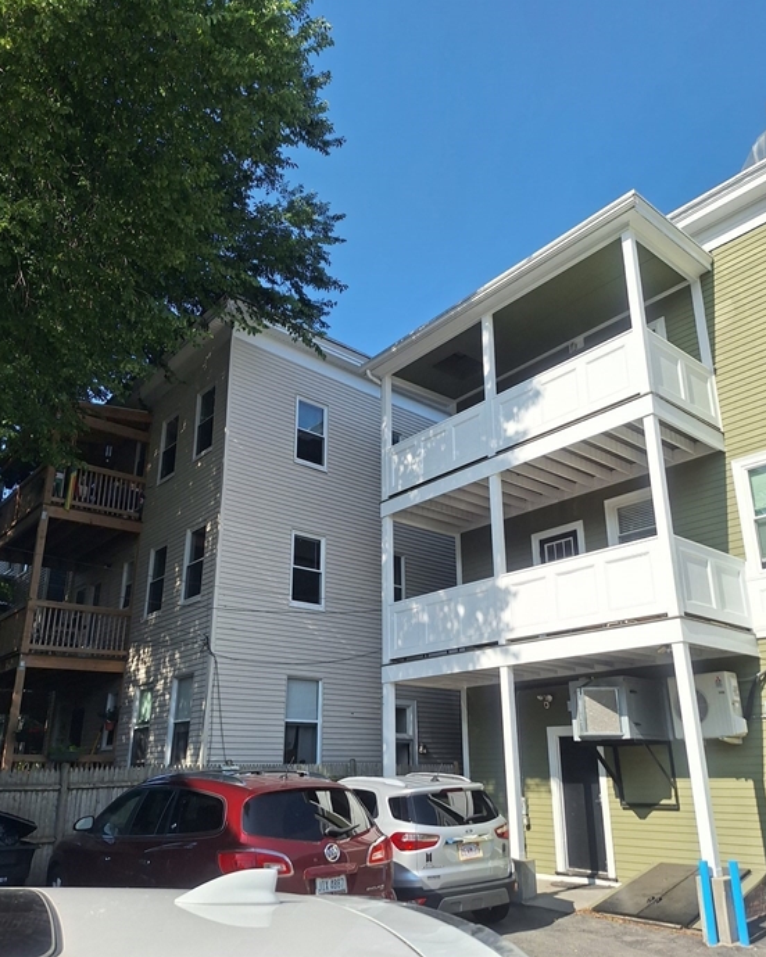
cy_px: 530
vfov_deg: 67.9
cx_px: 377
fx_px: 708
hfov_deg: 56.8
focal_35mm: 25
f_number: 1.8
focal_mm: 5.54
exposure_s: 1/2506
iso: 40
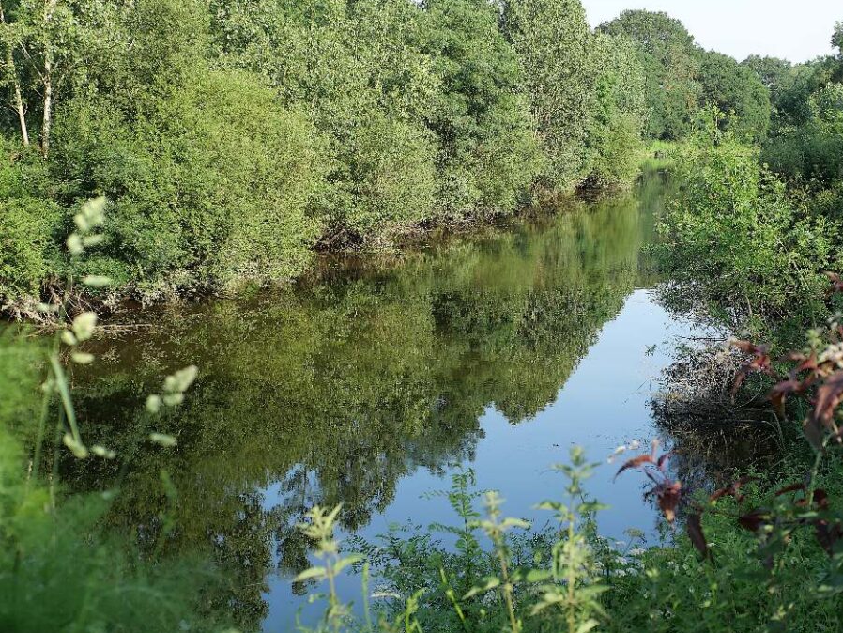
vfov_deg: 25.7
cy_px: 315
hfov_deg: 33.7
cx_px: 480
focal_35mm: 57
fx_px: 1388
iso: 200
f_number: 3.5
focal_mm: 25
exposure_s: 1/640
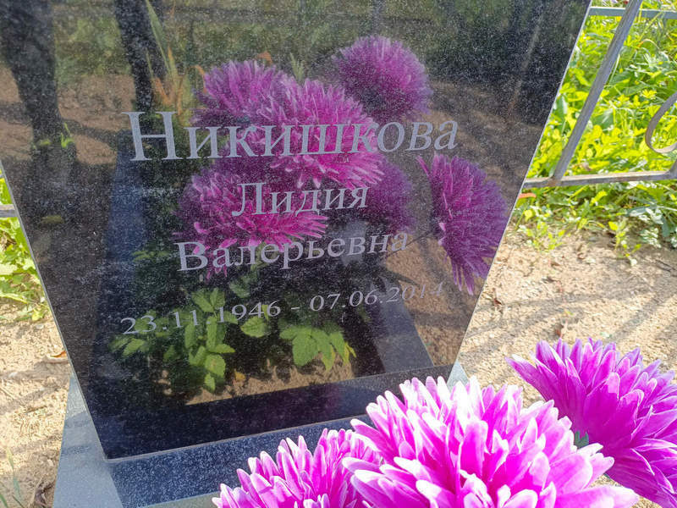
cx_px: 338
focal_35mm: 25
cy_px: 254
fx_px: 489
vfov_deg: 54.9
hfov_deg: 69.4
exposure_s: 1/198
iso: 112
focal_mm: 4.76
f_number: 1.69
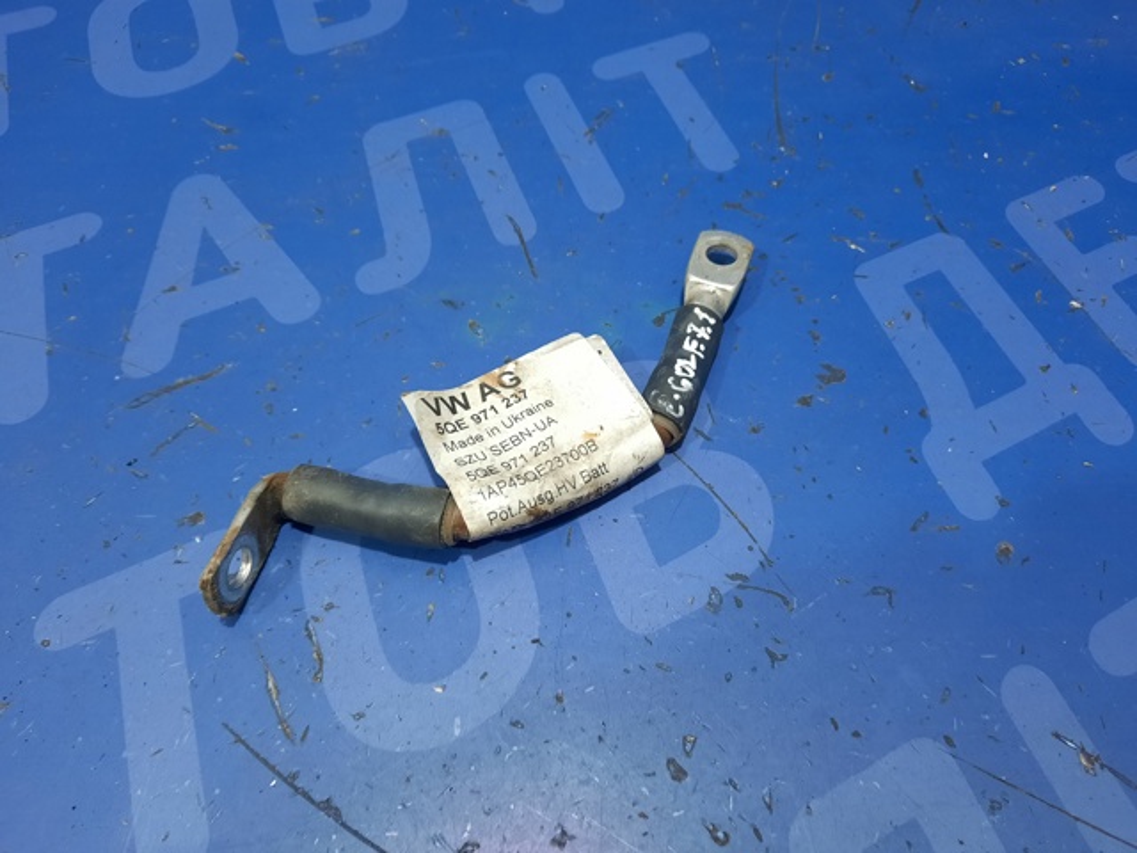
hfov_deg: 69.4
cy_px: 426
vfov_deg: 54.9
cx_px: 568
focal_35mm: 25
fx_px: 821
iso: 320
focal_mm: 4.6
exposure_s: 1/40
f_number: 2
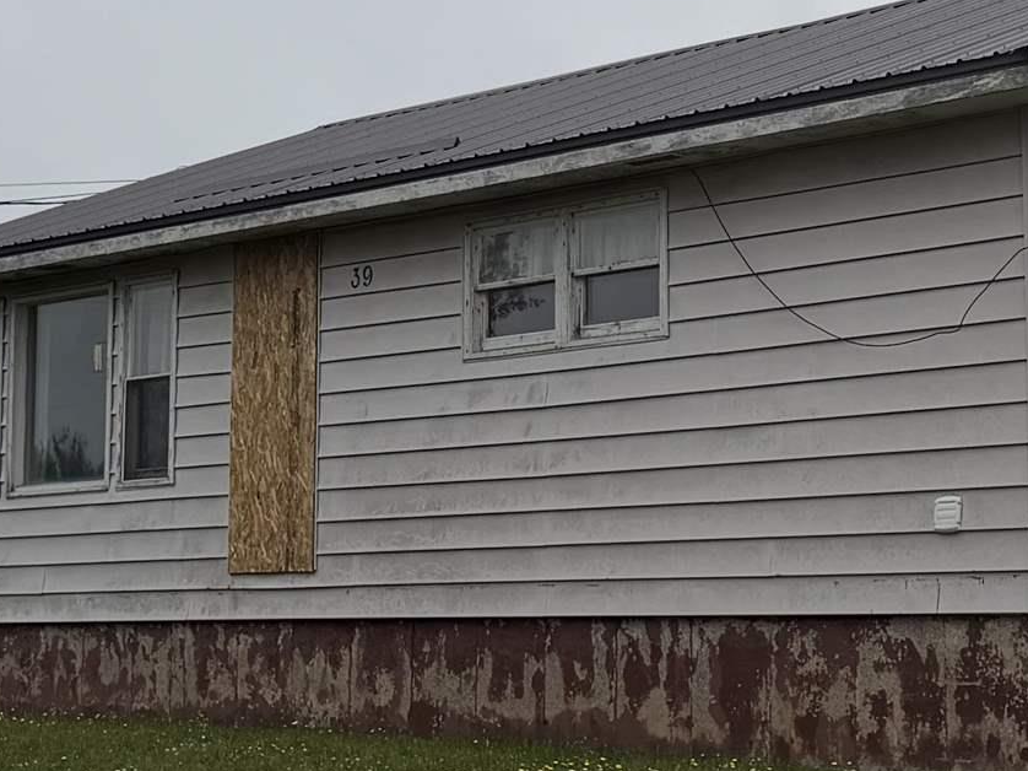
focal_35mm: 88
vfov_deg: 16.7
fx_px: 2613
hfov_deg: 21.9
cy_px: 275
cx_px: 866
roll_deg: +0.6
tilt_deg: +6.0
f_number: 1.78
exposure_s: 1/10309
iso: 80
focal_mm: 6.76
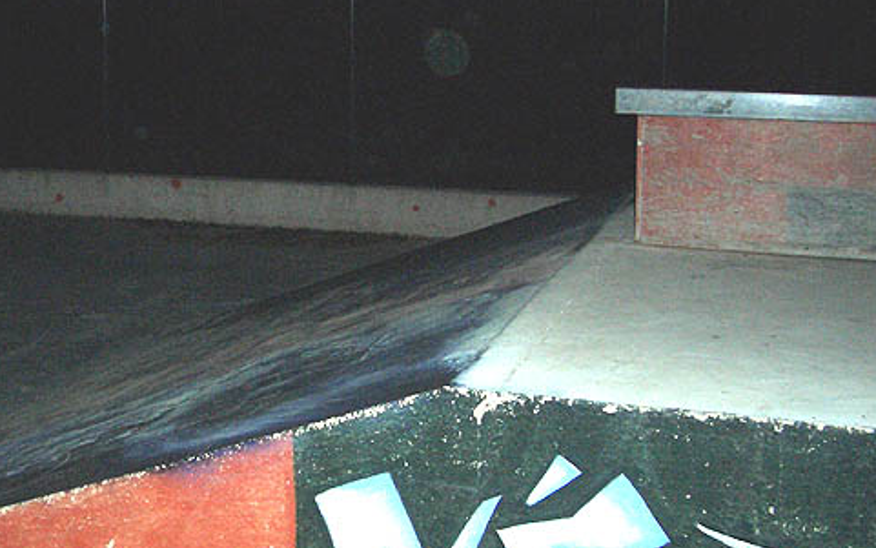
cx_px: 280
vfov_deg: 24.0
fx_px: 1290
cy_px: 267
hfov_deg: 37.1
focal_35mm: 54
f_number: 2.6
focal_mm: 5.8
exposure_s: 1/60
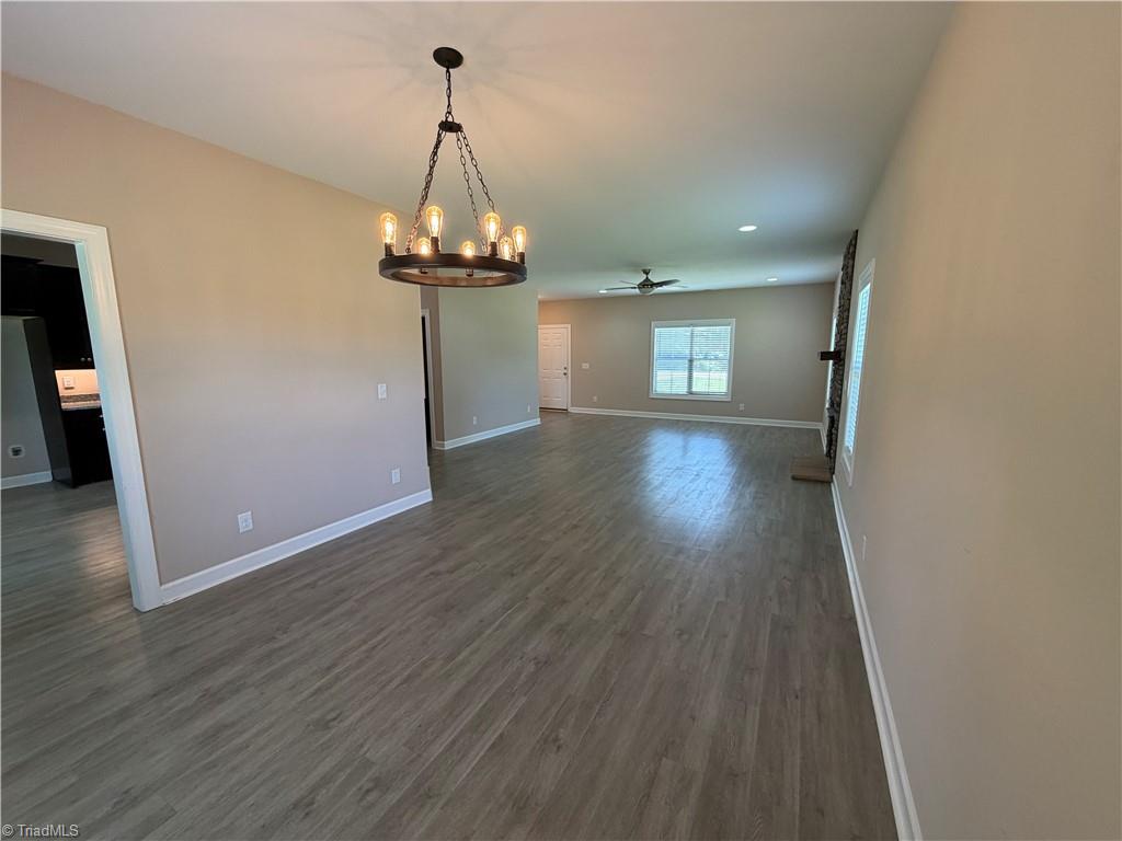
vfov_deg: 85.7
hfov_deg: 102.1
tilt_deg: -8.0
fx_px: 454
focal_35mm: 14
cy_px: 420
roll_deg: +0.5
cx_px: 561
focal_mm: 2.22
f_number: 2.2
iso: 250
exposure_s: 1/120
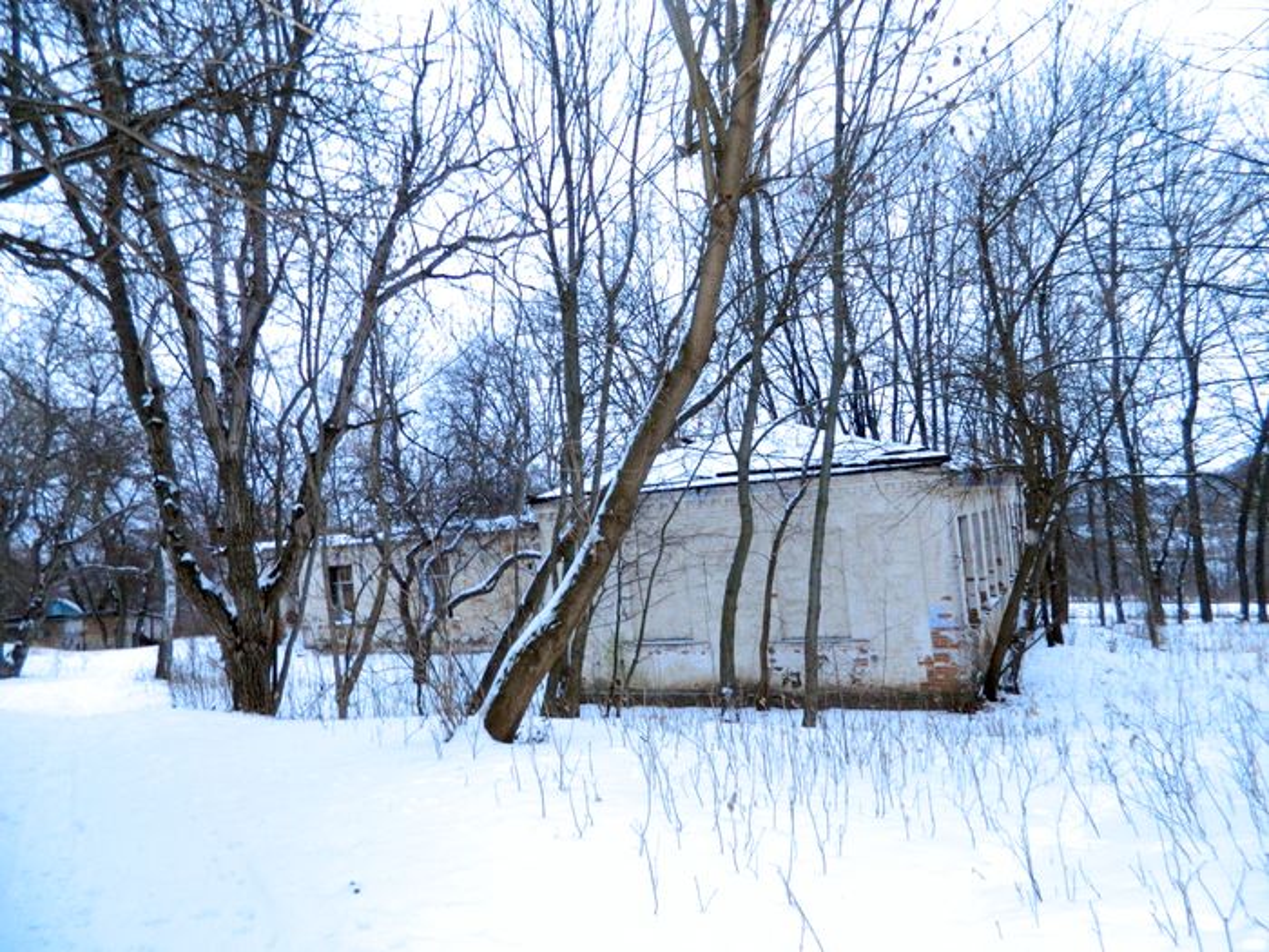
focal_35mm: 25
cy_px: 476
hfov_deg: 69.4
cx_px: 634
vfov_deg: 54.9
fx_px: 916
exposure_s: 1/30
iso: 450
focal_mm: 4.5
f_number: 3.1
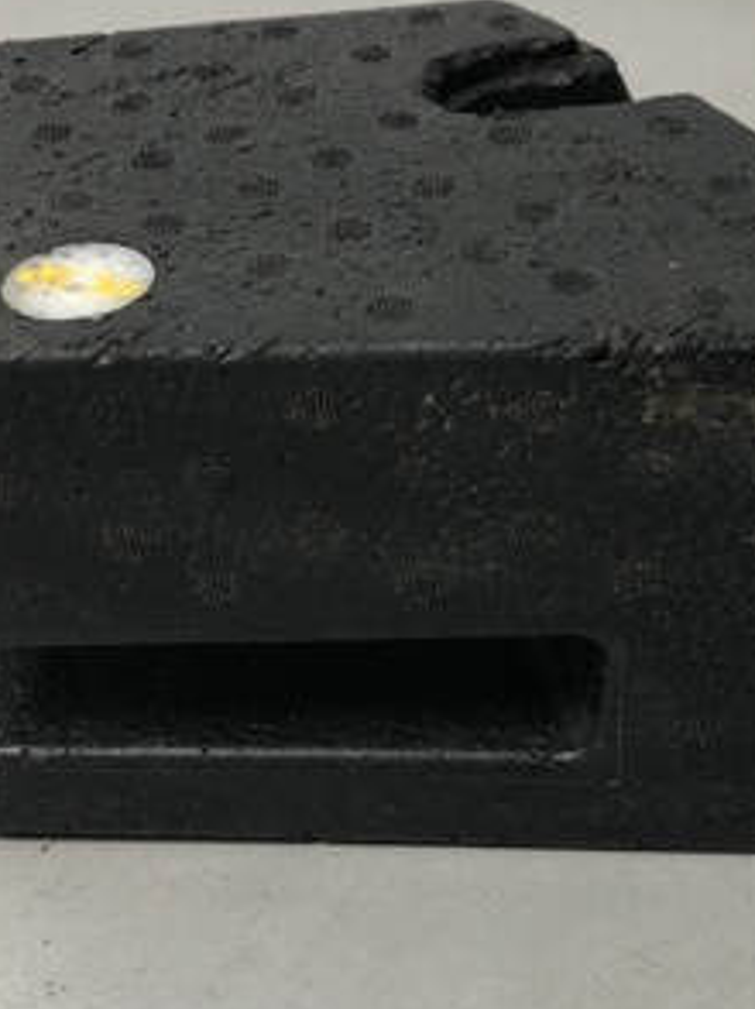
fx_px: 1777
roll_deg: +3.0
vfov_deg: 31.7
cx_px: 477
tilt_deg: -36.7
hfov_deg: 23.9
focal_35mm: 61
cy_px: 529
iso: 32
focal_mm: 4
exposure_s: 1/20
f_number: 1.8
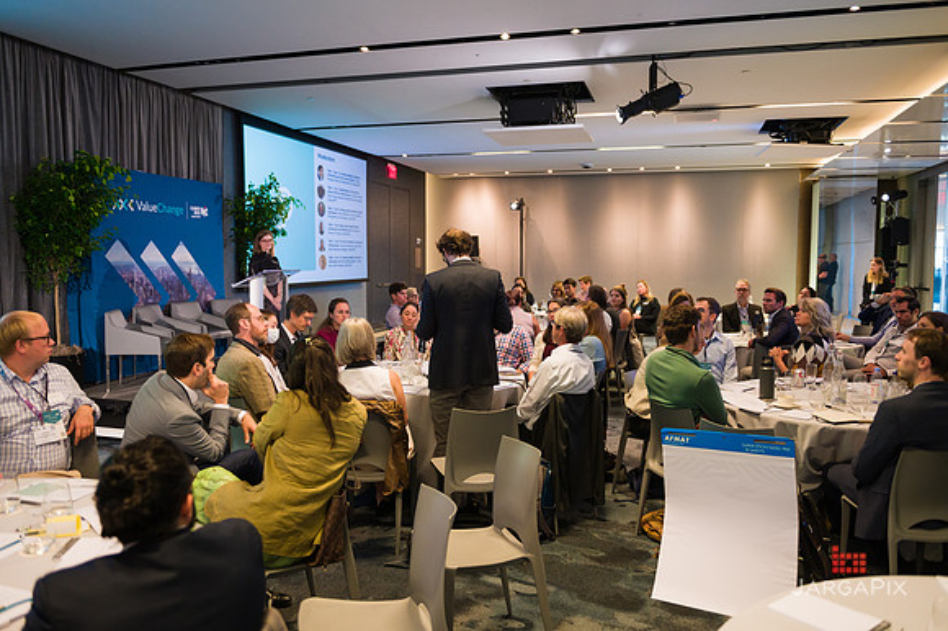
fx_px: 717
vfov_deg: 47.5
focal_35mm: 27
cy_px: 316
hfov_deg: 66.9
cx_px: 475
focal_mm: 27
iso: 1600
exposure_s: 1/200
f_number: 3.2
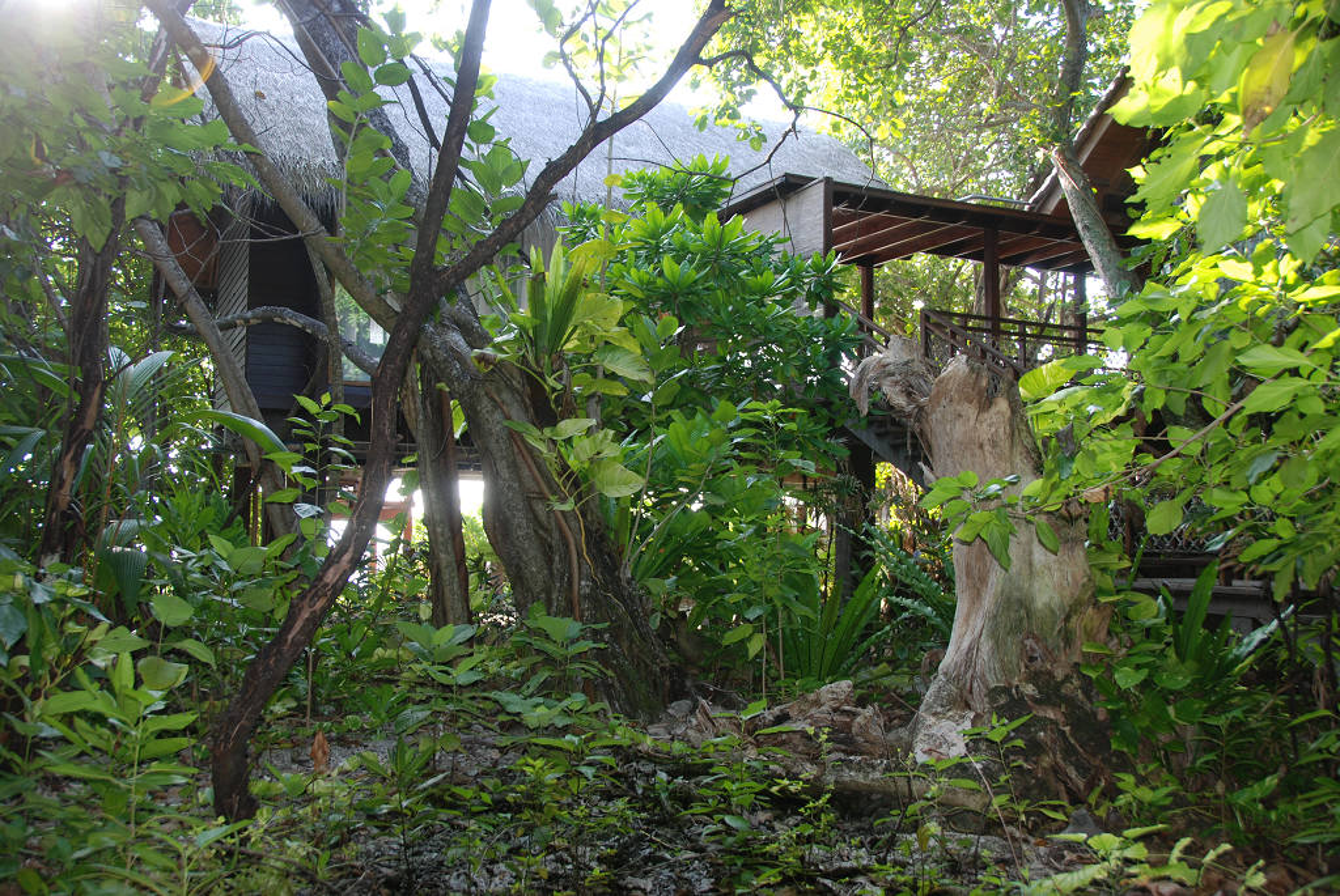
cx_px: 670
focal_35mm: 33
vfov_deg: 40.1
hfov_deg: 57.2
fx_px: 1230
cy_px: 448
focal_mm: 22
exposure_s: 1/100
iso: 200
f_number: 3.8
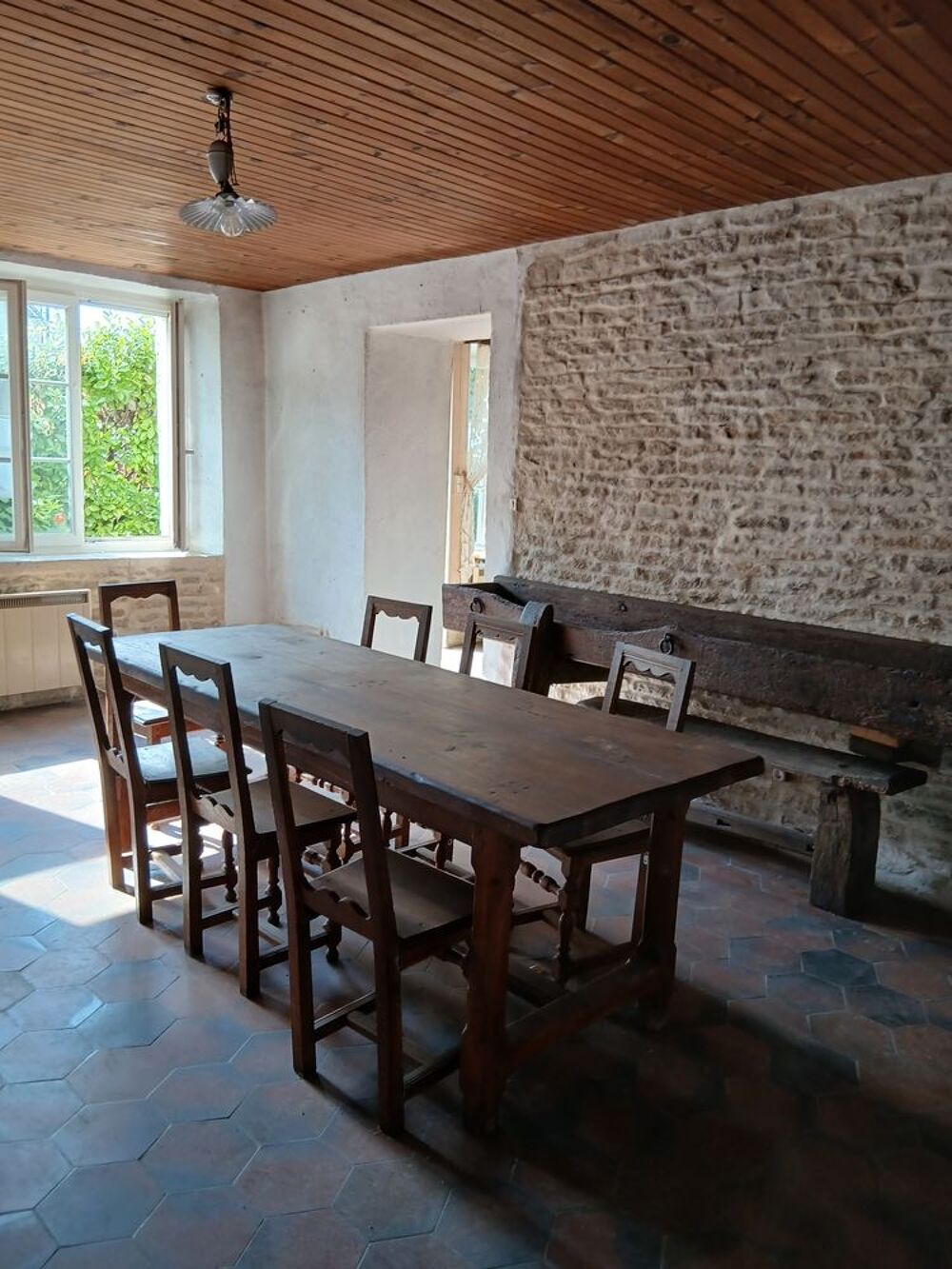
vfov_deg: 67.3
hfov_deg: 53.1
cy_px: 634
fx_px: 953
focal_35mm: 26
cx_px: 476
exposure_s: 1/50
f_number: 1.8
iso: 64
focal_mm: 3.98
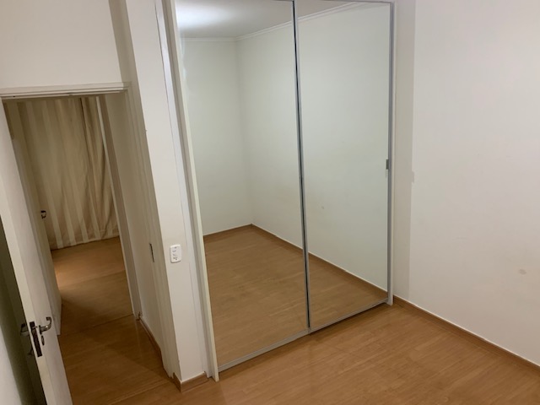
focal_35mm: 26
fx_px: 406
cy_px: 202
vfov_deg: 53.1
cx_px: 270
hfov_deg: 67.3
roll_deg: +3.4
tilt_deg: -14.4
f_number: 1.8
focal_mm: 4.25
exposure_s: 1/60
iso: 320
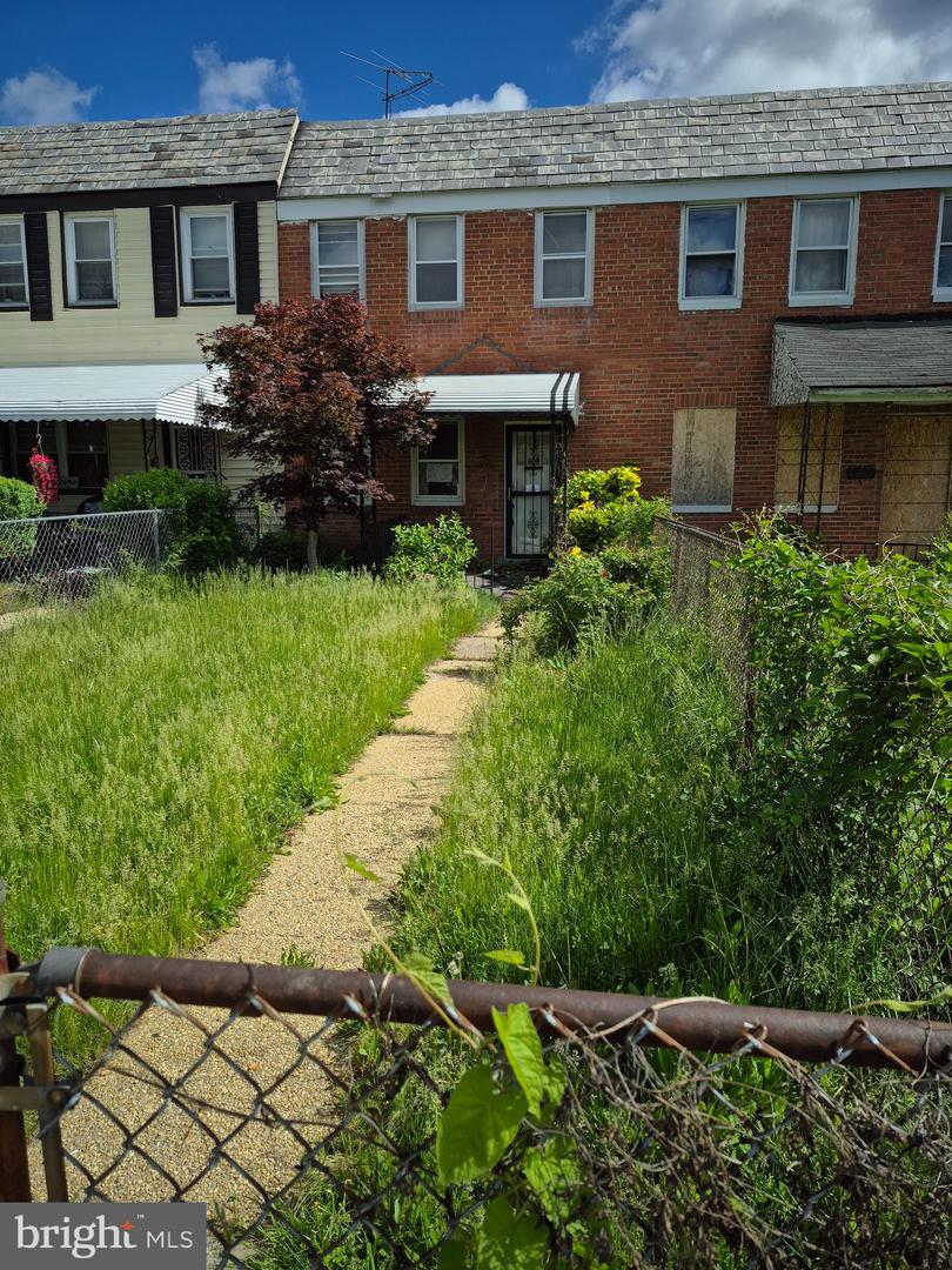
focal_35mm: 23
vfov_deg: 73.9
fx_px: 843
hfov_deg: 58.9
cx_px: 476
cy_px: 635
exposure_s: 1/1896
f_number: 1.8
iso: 25
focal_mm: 5.4
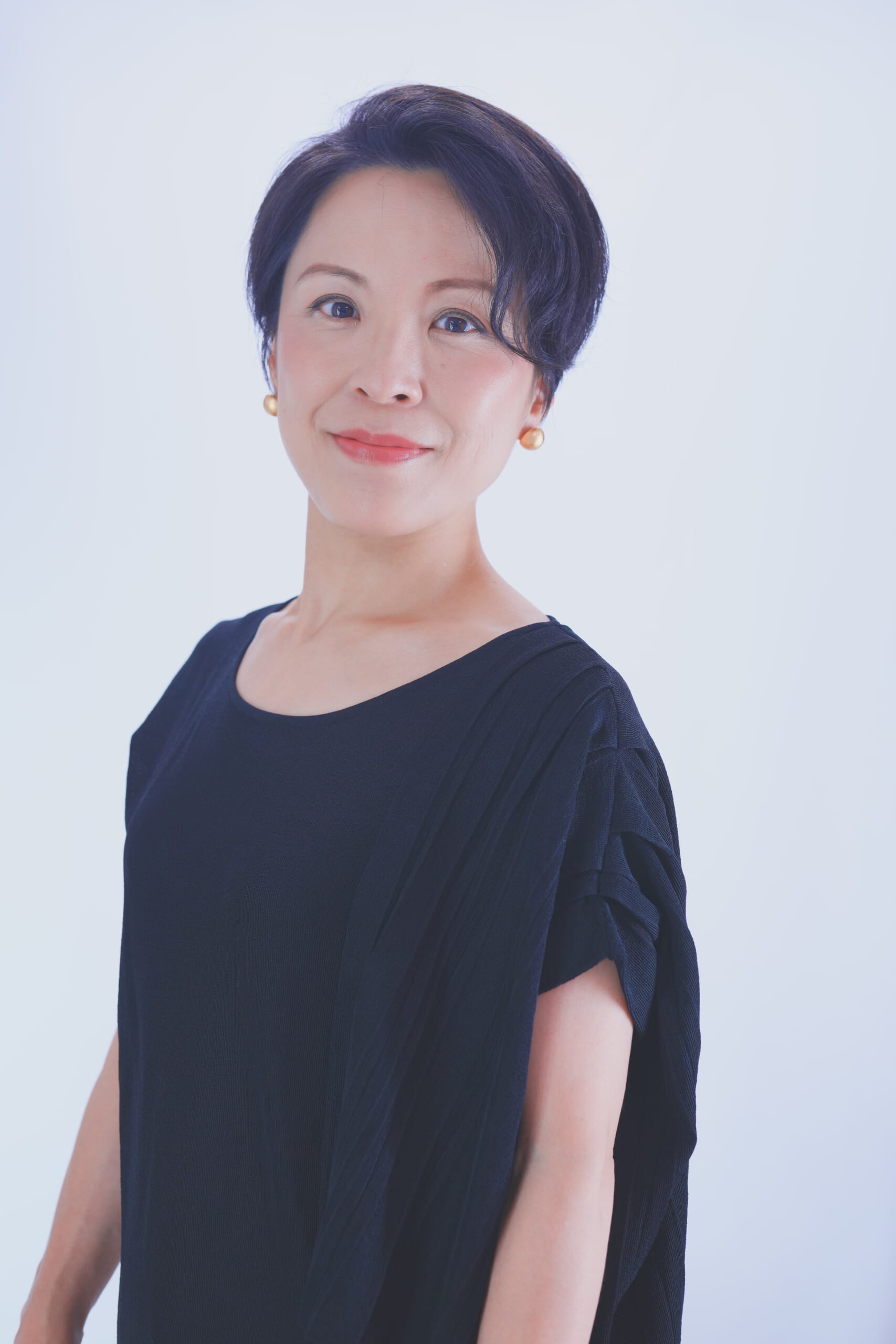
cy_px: 672
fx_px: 1866
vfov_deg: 39.6
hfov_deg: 27.0
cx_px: 448
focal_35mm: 50
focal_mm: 50
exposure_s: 1/125
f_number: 4
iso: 500
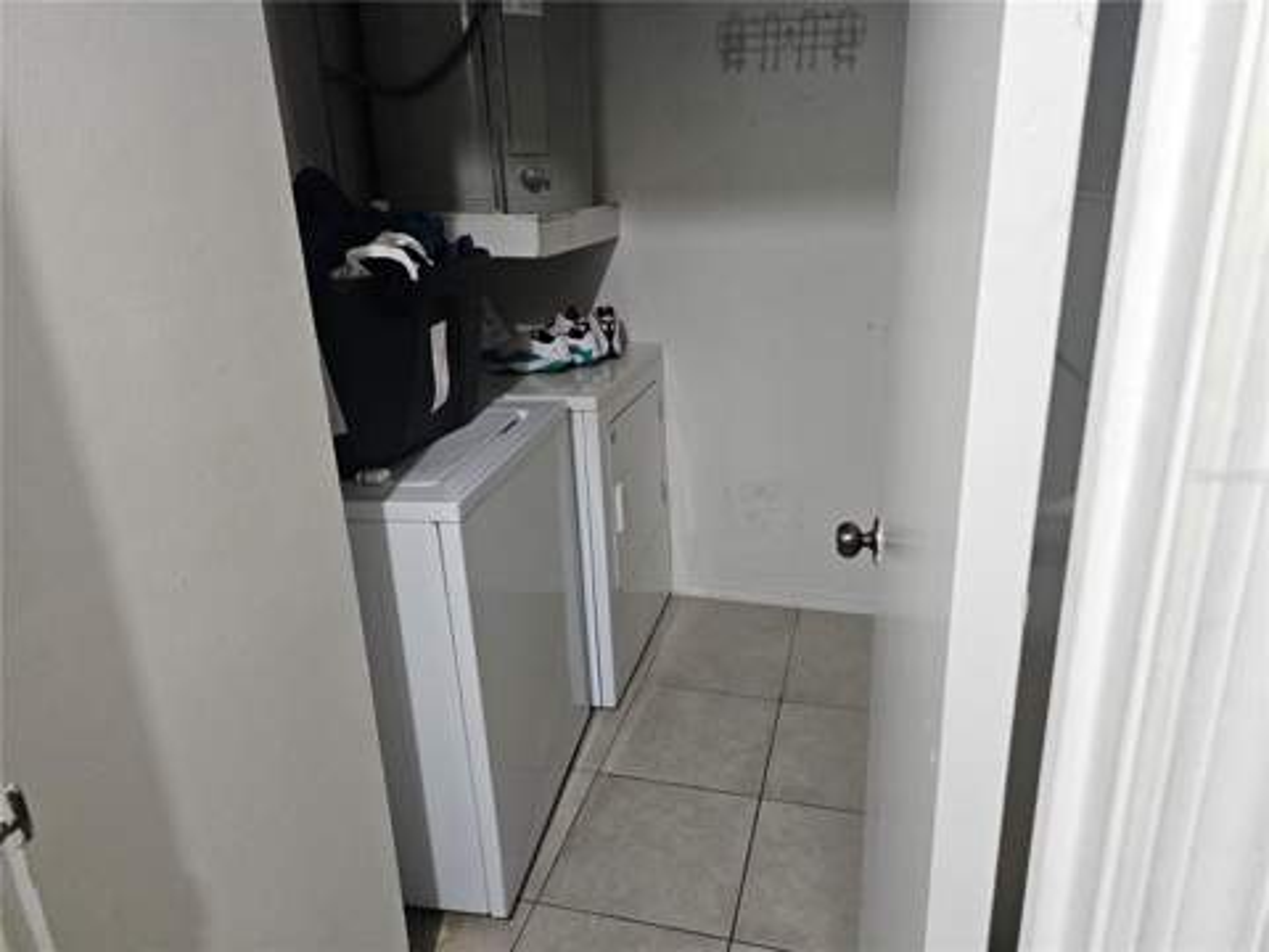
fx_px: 843
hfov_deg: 73.9
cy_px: 476
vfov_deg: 58.9
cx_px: 634
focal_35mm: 23
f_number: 1.7
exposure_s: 1/120
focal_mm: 6.3
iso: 800
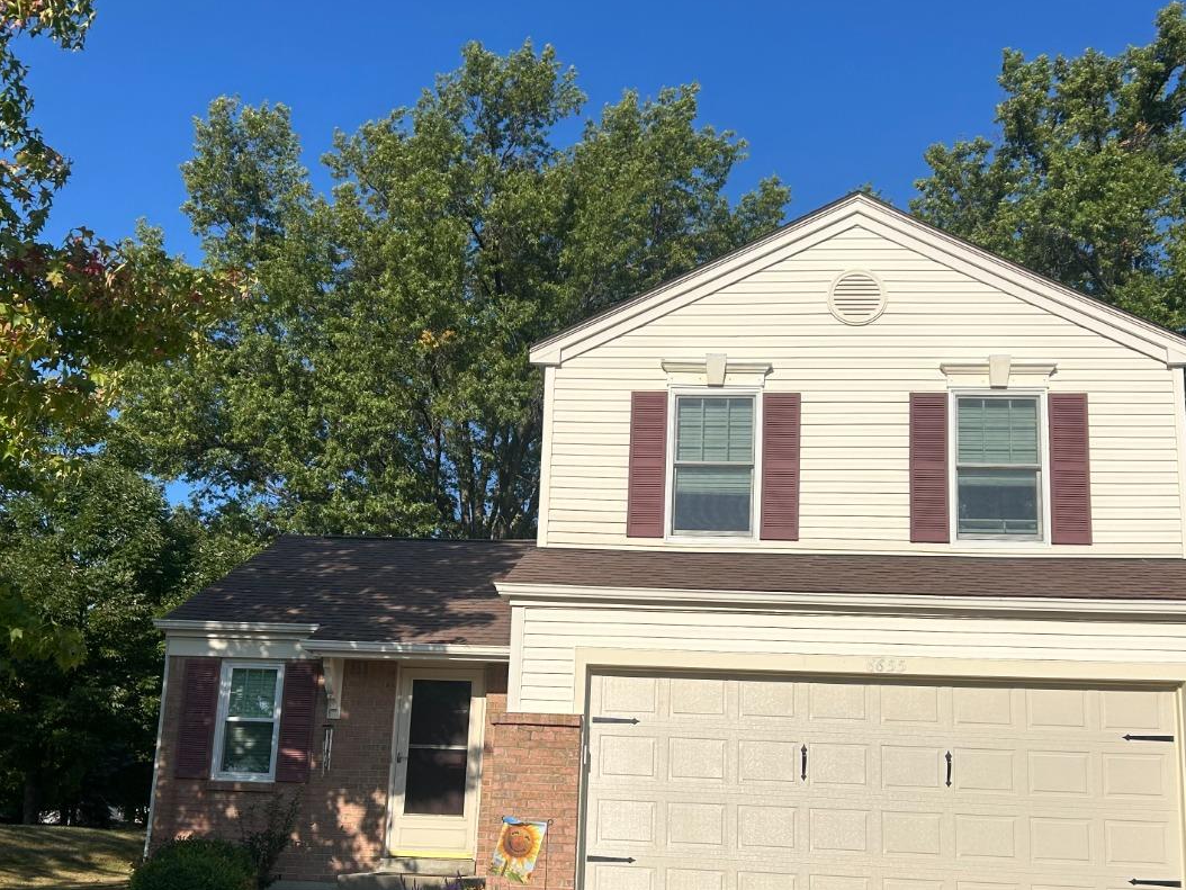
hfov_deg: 50.1
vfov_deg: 38.3
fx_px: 1268
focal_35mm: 37
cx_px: 591
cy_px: 590
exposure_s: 1/8696
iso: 50
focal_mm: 5.7
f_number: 1.5
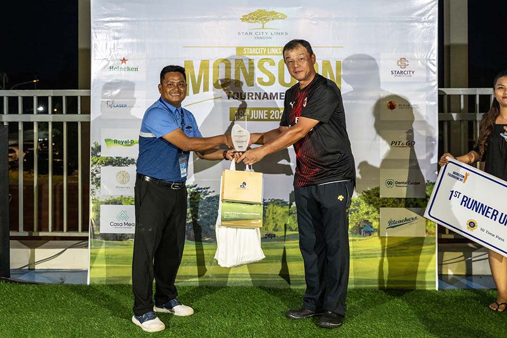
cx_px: 254
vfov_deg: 28.6
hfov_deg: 41.9
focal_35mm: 47
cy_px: 169
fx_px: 662
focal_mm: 47
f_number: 5
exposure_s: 1/200
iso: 2000
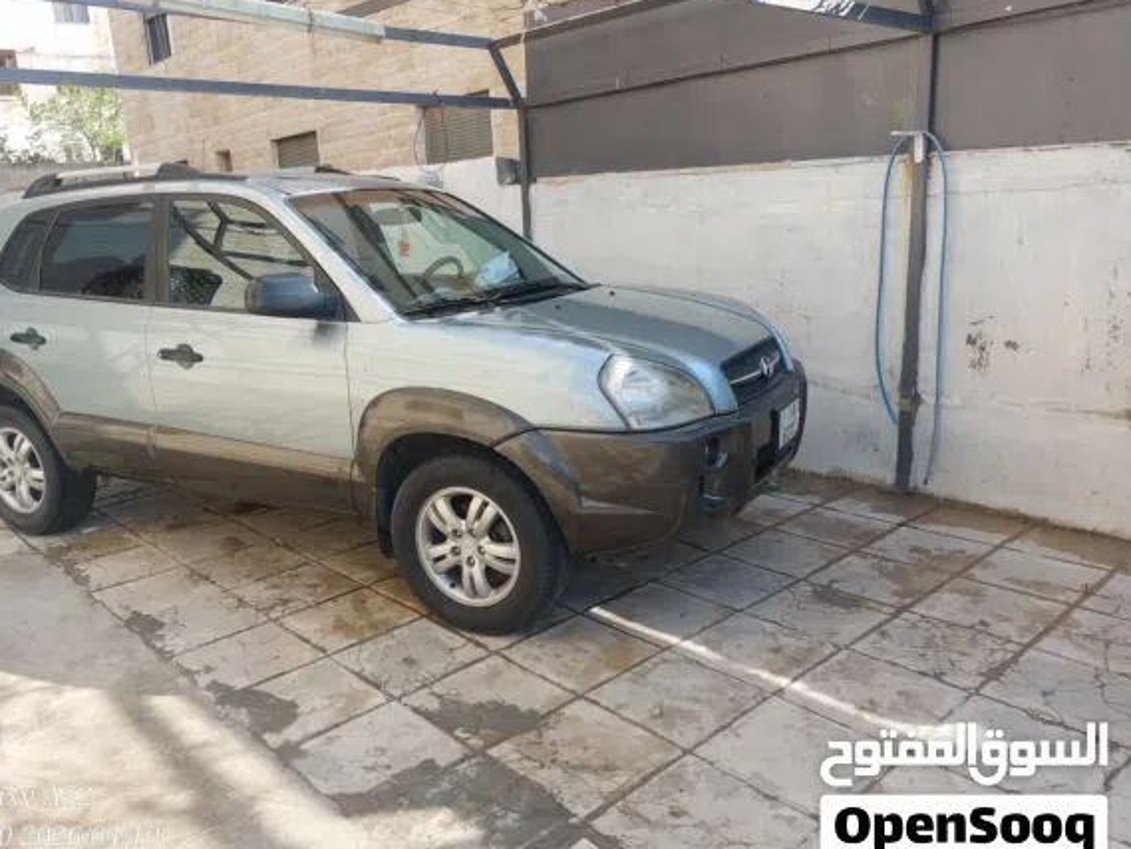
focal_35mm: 27
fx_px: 882
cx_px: 521
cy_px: 435
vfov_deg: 51.4
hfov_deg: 65.2
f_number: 1.8
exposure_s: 1/327
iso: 25
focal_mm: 5.23
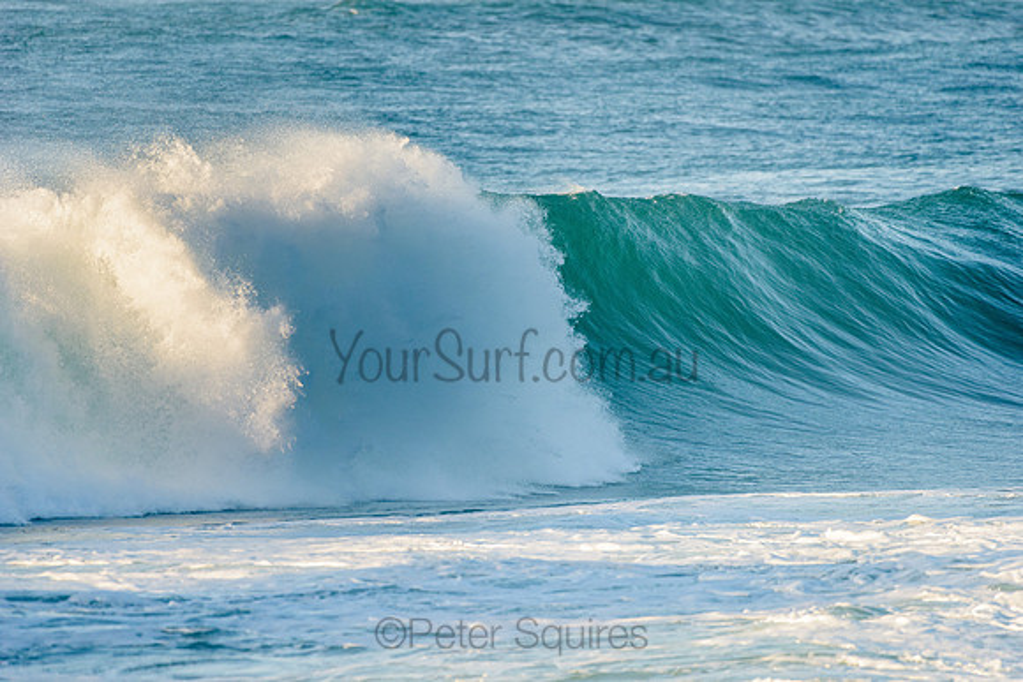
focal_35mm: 500
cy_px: 341
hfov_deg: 4.1
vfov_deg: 2.8
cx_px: 512
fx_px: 14211
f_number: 5.6
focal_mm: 500
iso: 320
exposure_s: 1/1600
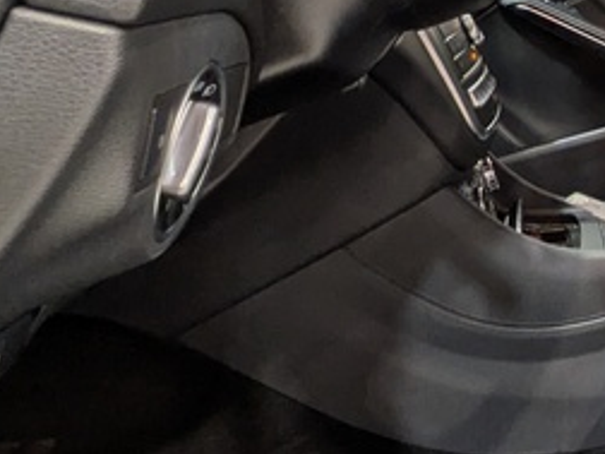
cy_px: 84
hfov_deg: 26.9
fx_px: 996
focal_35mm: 57
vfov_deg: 25.2
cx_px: 838
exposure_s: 1/30
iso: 75
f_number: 2.2
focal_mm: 1.83
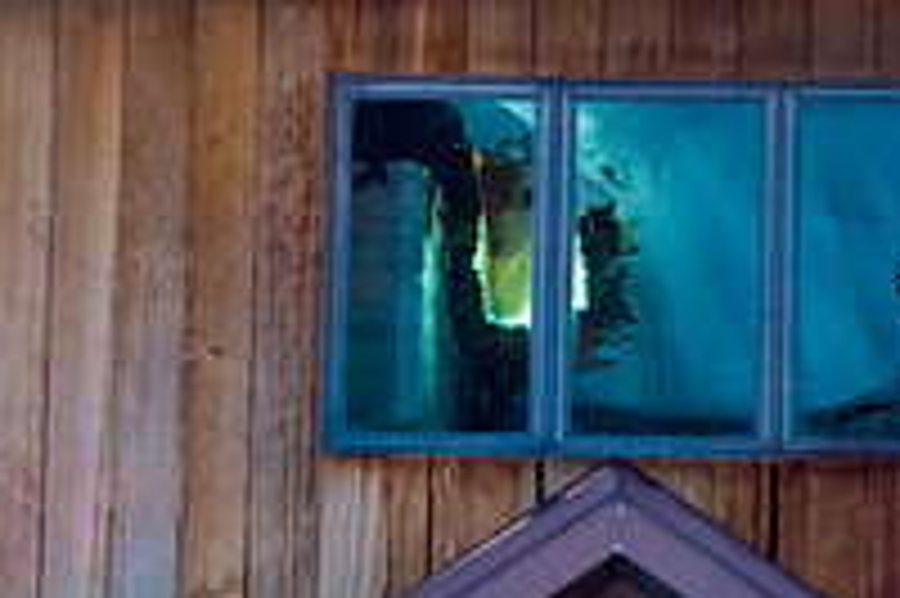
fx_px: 9767
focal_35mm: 391
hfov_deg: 5.3
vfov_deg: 3.5
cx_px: 720
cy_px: -211
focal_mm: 135
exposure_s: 1/80
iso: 3200
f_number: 3.2
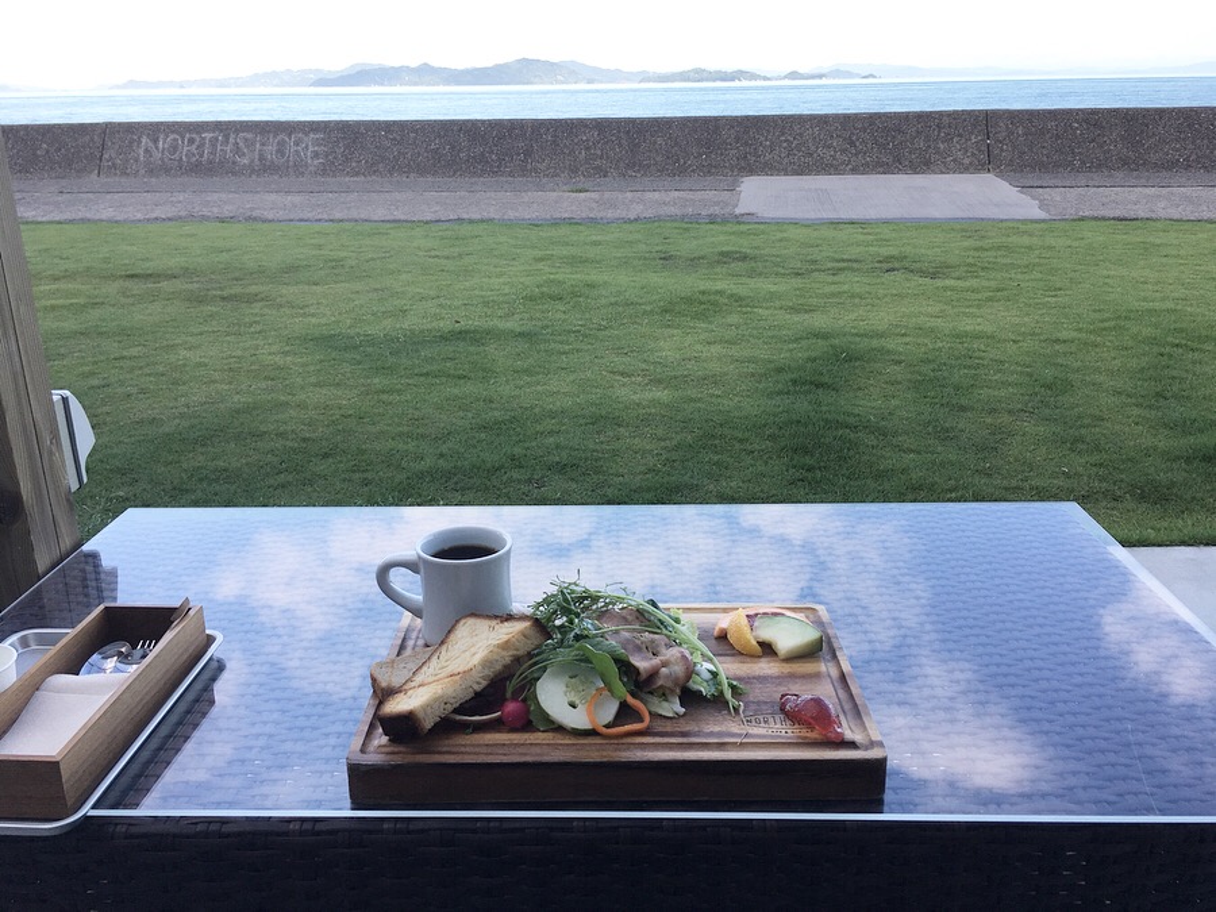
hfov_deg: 61.7
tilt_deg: -18.7
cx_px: 608
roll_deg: +1.8
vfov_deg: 48.2
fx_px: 1019
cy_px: 456
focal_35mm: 29
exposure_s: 1/463
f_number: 2.2
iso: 25
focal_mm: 4.15
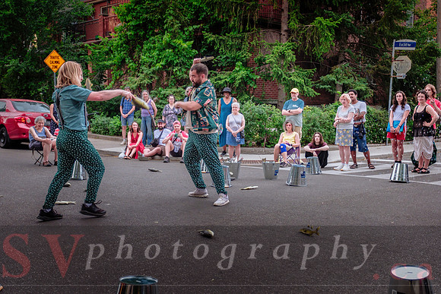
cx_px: 220
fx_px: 540
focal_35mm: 44
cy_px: 147
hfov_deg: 44.4
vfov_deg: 30.5
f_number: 2.8
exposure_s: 1/250
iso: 500
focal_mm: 27.4
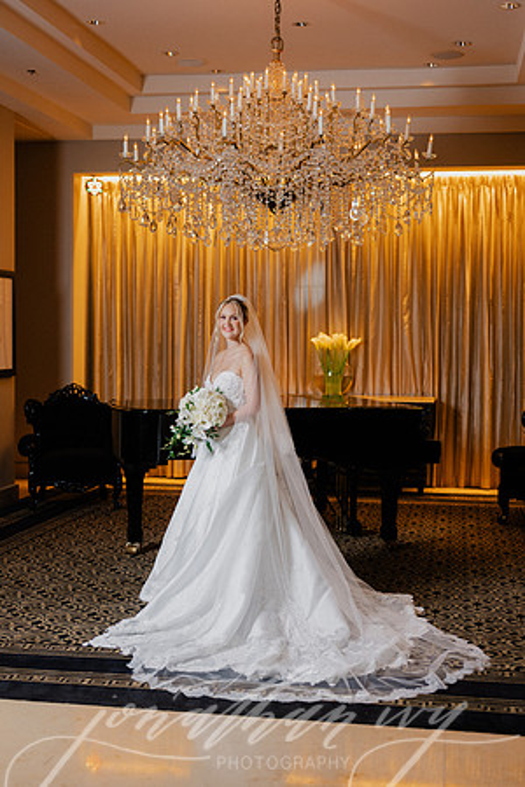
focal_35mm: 50
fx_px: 1094
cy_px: 394
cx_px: 262
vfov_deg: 39.6
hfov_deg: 27.0
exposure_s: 1/200
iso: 400
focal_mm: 50
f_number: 2.2
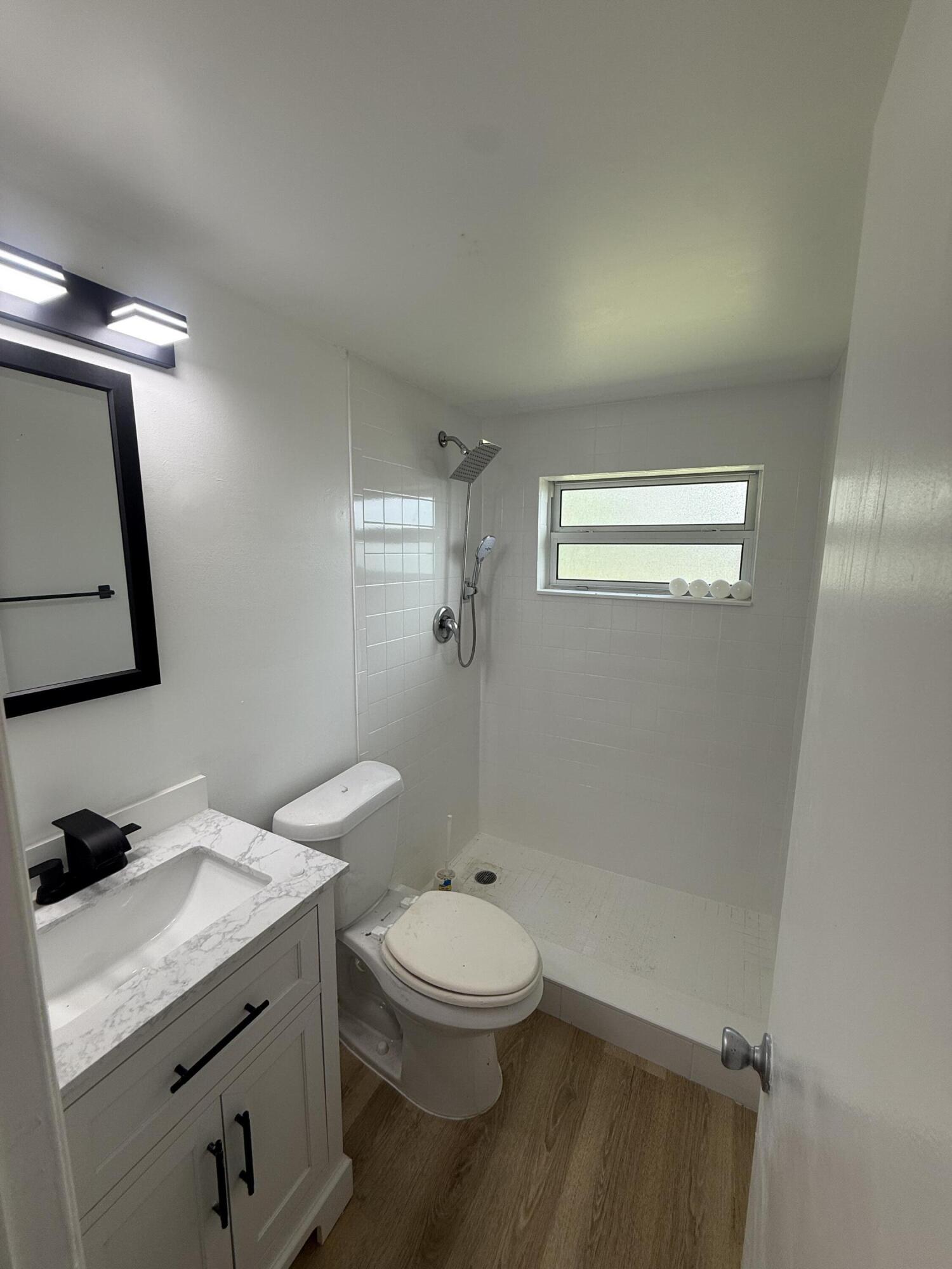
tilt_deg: -9.2
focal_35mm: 14
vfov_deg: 102.1
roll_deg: -0.6
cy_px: 634
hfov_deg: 85.7
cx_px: 476
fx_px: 513
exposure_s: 1/99
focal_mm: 2.22
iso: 50
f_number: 2.2
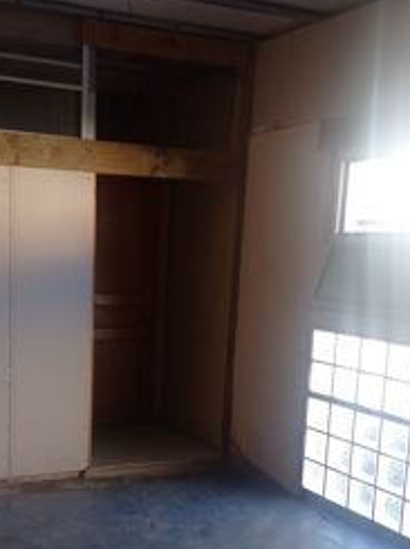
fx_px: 776
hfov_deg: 29.5
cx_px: 168
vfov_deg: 38.6
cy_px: 361
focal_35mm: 49
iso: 128
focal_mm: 4.74
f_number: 1.79
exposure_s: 1/100
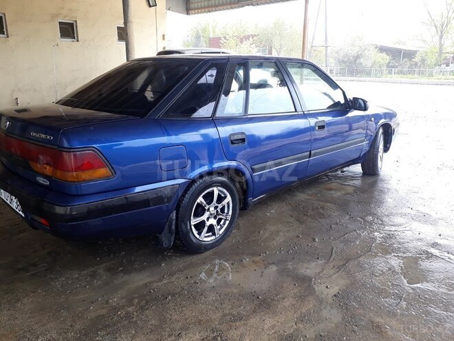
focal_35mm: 27
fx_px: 354
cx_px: 227
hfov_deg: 65.3
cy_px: 170
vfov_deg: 51.4
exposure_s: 1/151
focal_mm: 3.6
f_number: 1.9
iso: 40
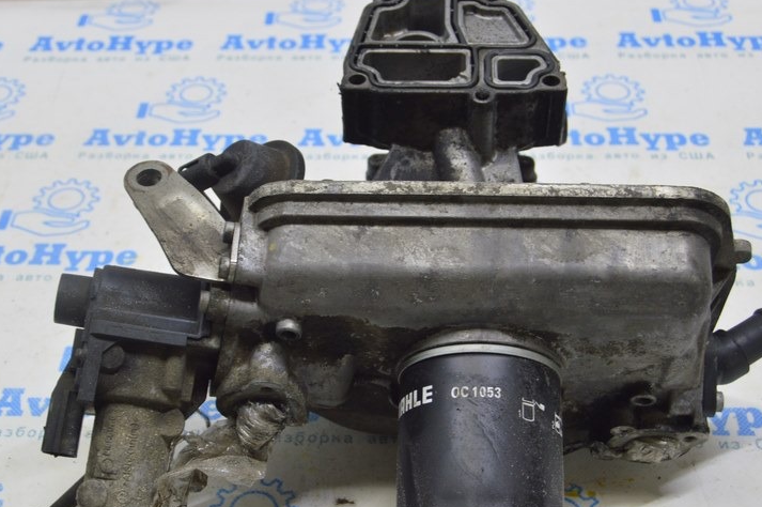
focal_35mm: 56
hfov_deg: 35.6
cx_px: 320
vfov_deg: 24.1
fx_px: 1184
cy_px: 286
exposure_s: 1/20
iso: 400
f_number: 5.6
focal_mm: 26
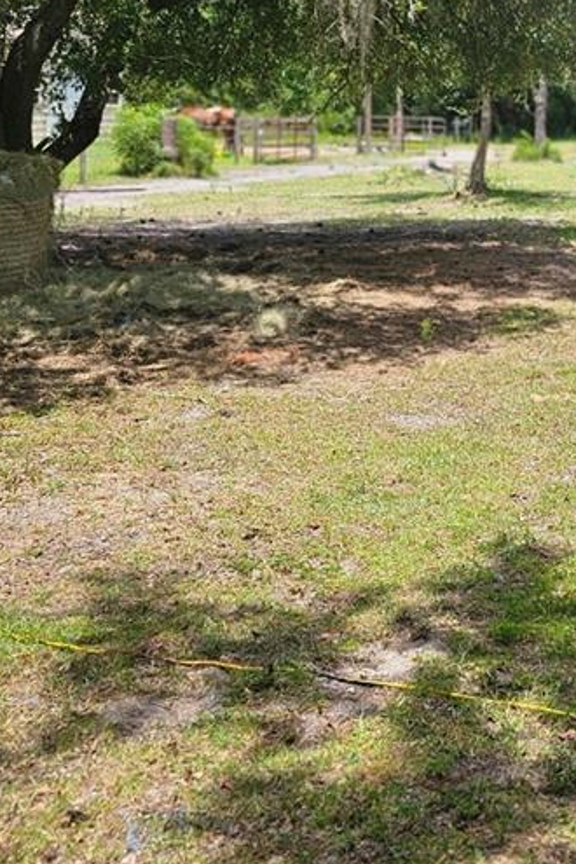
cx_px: 684
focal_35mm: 58
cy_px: -2
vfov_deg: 31.8
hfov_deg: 21.7
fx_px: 1392
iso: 10
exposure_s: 1/732
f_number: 1.7
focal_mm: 6.3
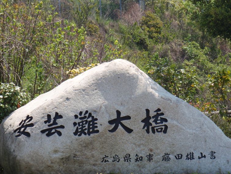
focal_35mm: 139
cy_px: 107
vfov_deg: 10.7
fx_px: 928
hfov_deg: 14.2
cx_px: 132
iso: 64
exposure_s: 1/200
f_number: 5.1
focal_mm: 18.2
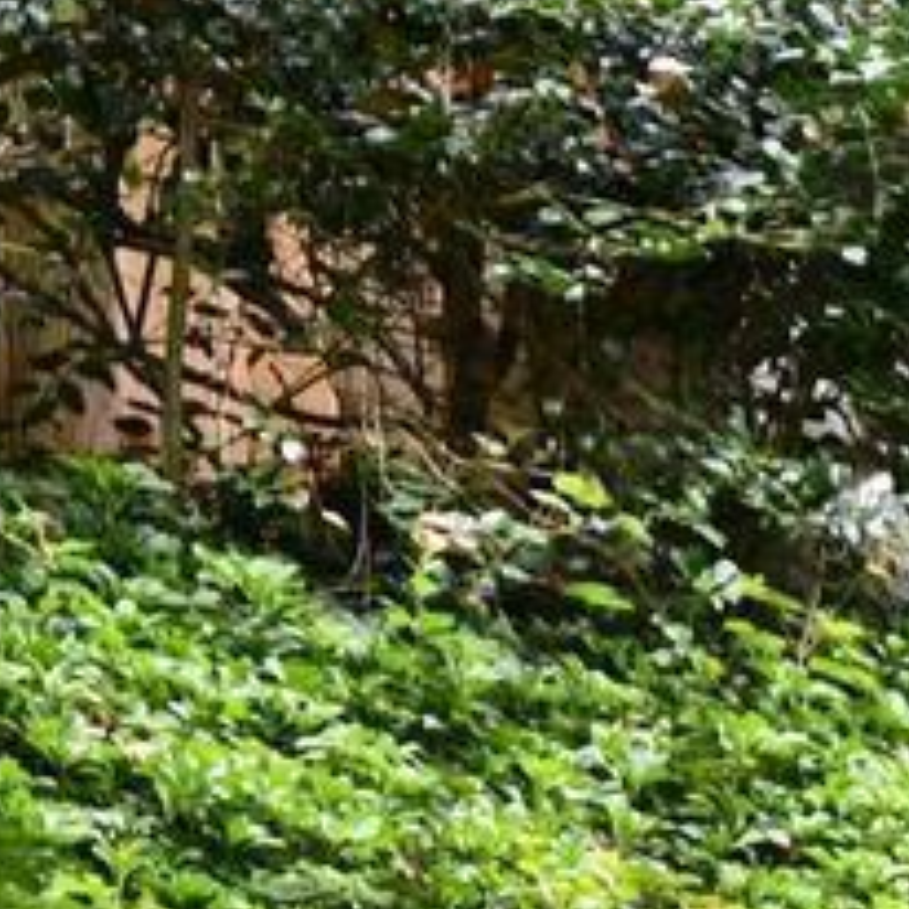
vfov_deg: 1.6
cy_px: -909
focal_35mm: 1086
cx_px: 141
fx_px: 32264
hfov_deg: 1.6
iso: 1250
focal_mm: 122
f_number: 5.6
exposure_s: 1/320
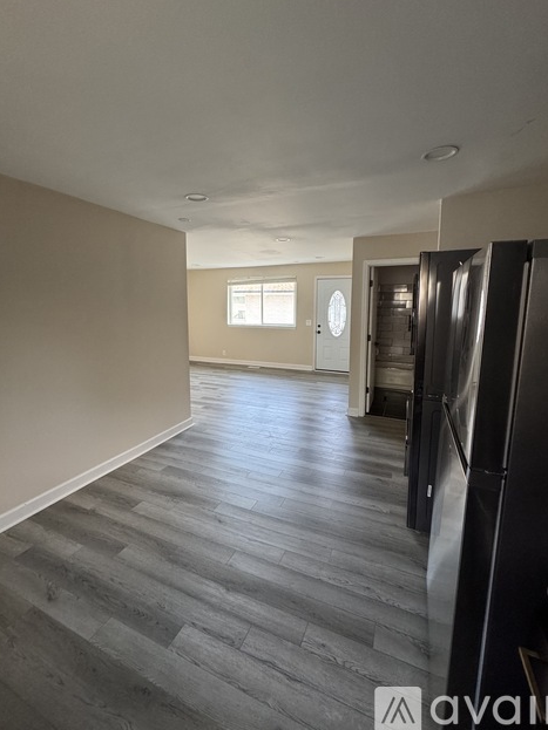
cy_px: 343
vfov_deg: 98.1
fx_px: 317
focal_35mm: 15
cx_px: 271
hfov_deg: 81.7
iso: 320
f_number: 2.2
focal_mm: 2.22
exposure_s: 1/84
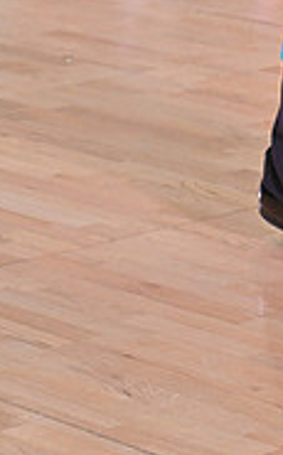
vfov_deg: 7.6
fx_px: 3370
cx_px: 459
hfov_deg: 4.8
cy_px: -226
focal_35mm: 272
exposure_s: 1/400
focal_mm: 85
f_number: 5
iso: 3200
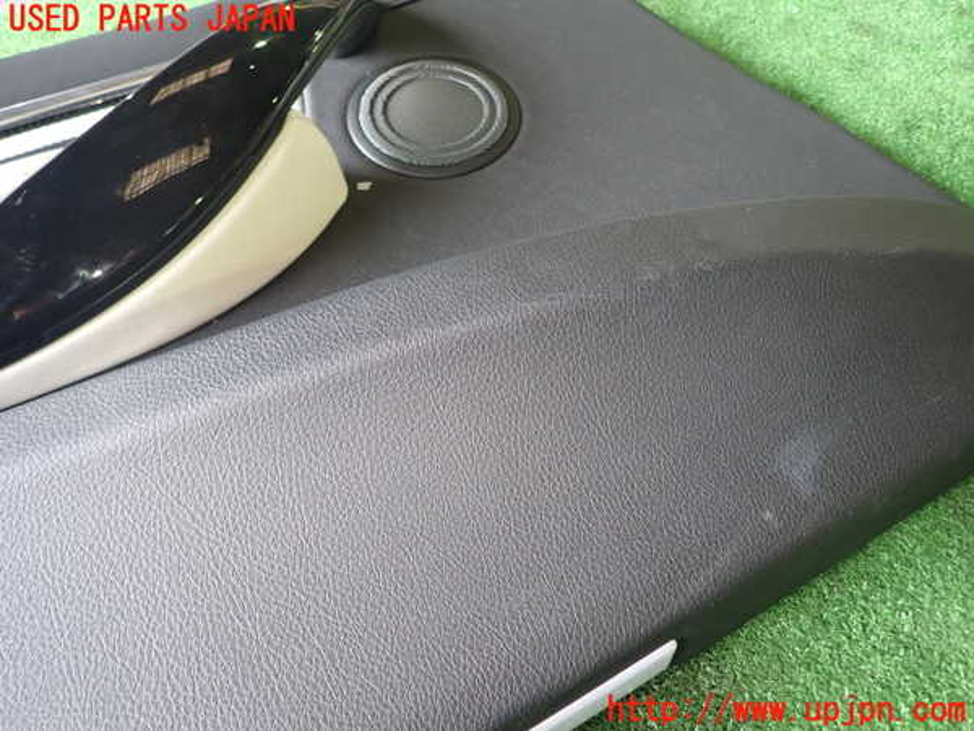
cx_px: 487
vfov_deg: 54.9
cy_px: 366
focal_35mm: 25
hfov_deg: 69.4
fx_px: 703
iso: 200
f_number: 2
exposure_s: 1/30
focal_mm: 4.5
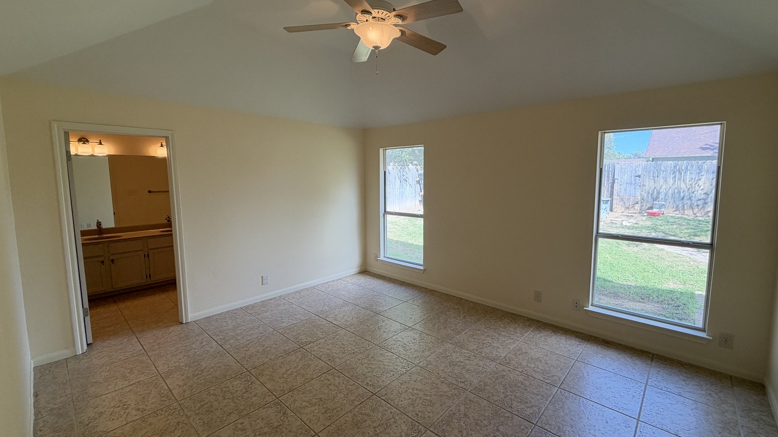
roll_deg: +0.2
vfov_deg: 67.0
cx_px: 405
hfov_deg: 99.3
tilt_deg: -5.5
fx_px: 330
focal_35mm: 16
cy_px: 209
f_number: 2.2
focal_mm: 2.22
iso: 64
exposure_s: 1/120
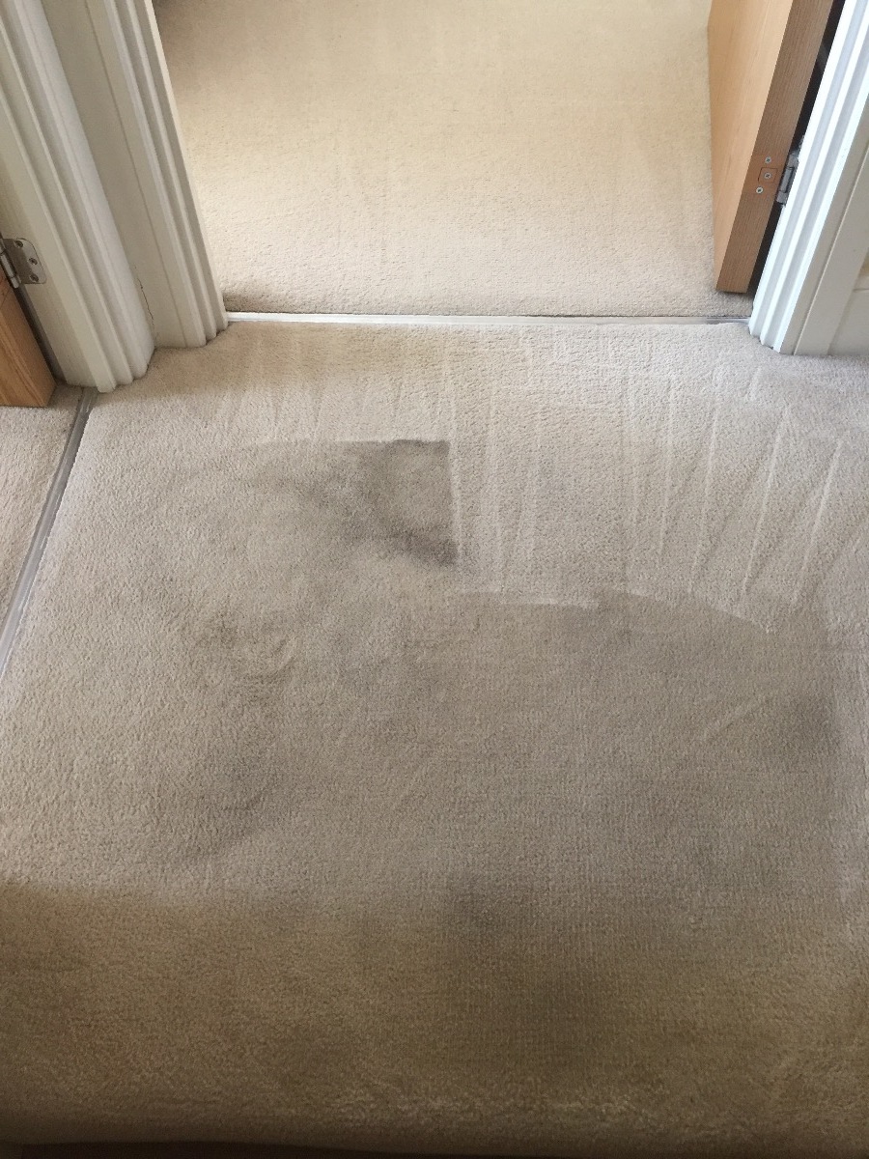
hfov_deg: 48.2
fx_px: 971
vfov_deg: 61.7
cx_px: 434
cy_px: 580
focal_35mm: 29
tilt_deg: -55.8
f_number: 2.2
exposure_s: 1/17
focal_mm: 4.15
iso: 100
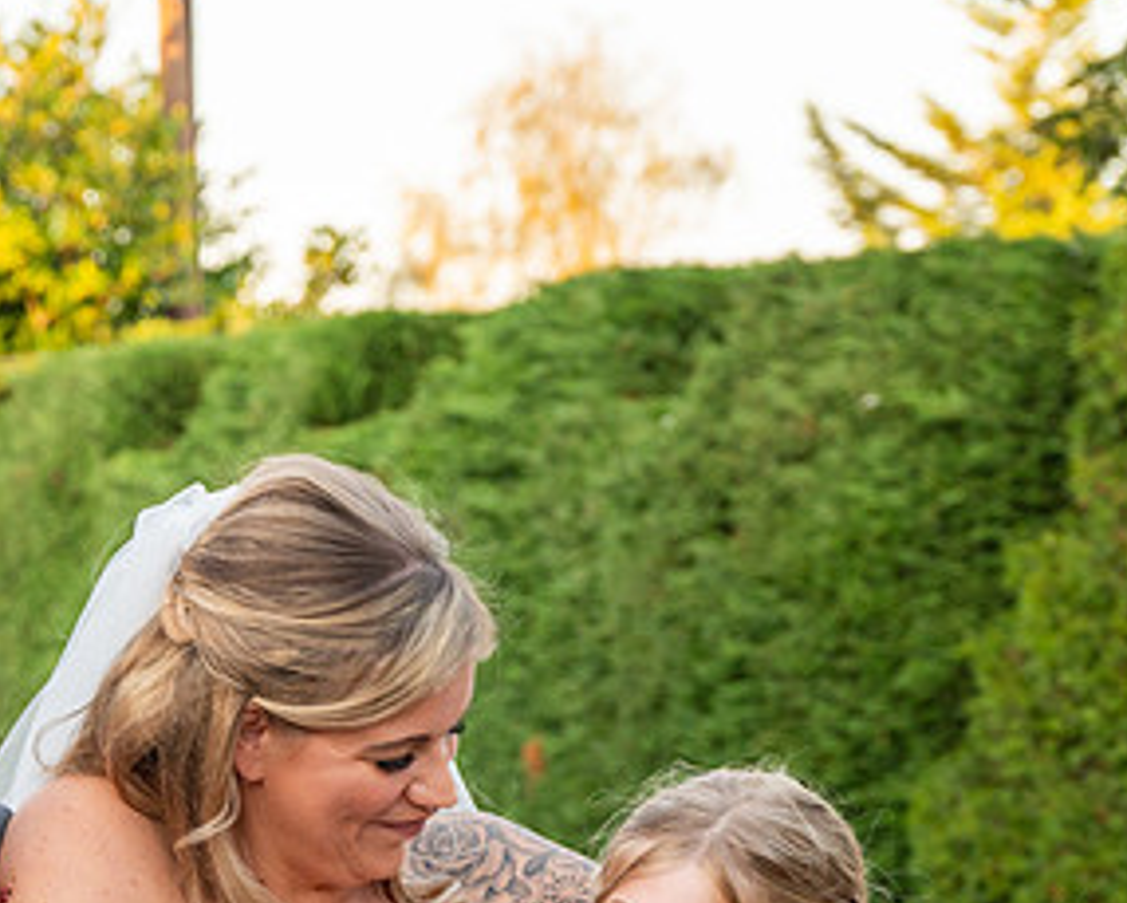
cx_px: 87
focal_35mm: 184
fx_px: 6139
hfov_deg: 10.4
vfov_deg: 8.4
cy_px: 684
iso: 640
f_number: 6
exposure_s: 1/250
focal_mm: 76
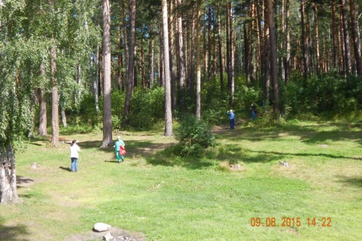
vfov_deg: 29.8
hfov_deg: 43.6
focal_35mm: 45
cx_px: 181
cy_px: 114
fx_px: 452
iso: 125
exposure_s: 1/400
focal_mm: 7.7
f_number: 3.6
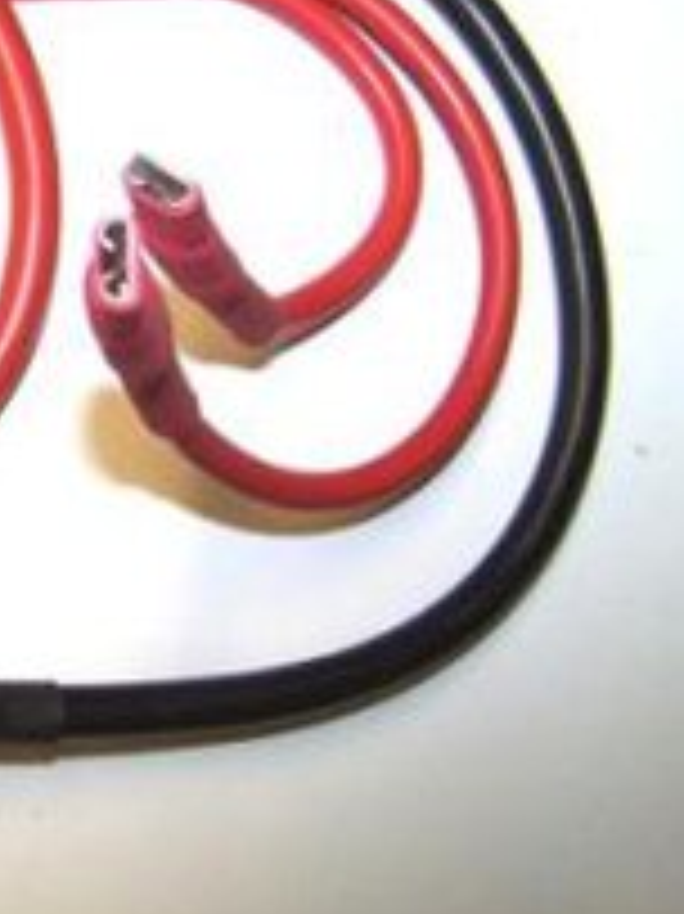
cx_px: -194
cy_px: 320
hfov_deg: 18.3
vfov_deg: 25.9
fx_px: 1978
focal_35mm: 75
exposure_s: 1/60
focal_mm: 6.3
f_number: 2.8
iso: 80
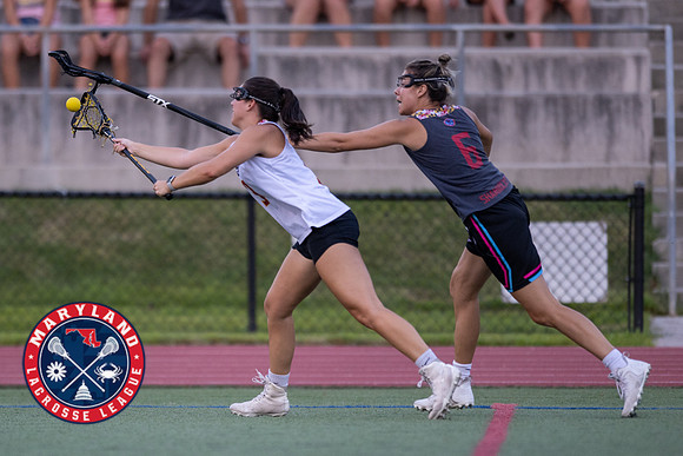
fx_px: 13073
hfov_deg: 3.0
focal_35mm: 689
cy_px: 317
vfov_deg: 2.0
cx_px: 247
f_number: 2.8
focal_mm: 400
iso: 1250
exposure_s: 1/1250
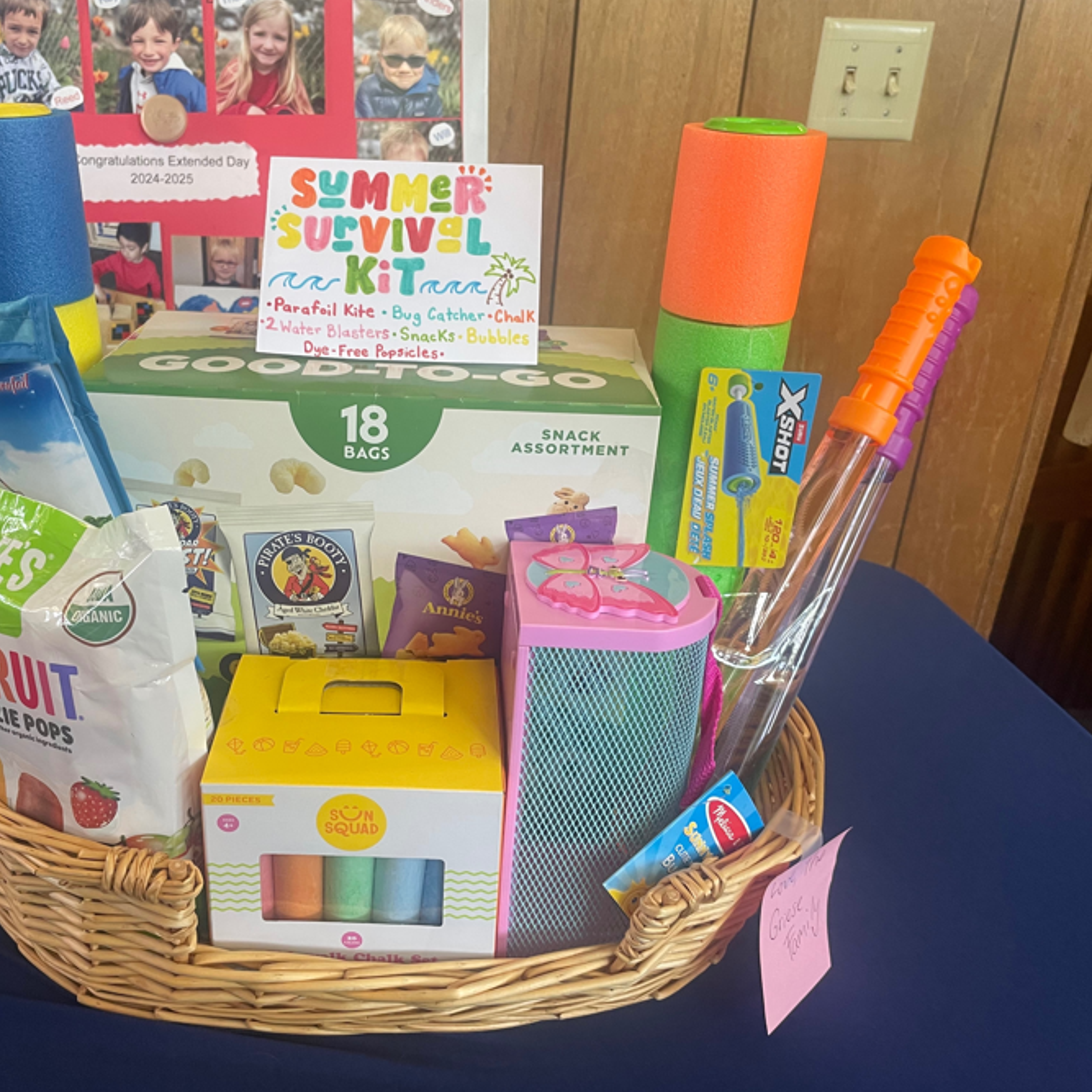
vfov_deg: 52.5
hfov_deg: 52.0
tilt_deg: -24.4
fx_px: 1106
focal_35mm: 31
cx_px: 417
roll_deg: -2.1
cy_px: 549
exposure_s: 1/60
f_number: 1.6
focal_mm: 4.2
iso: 100
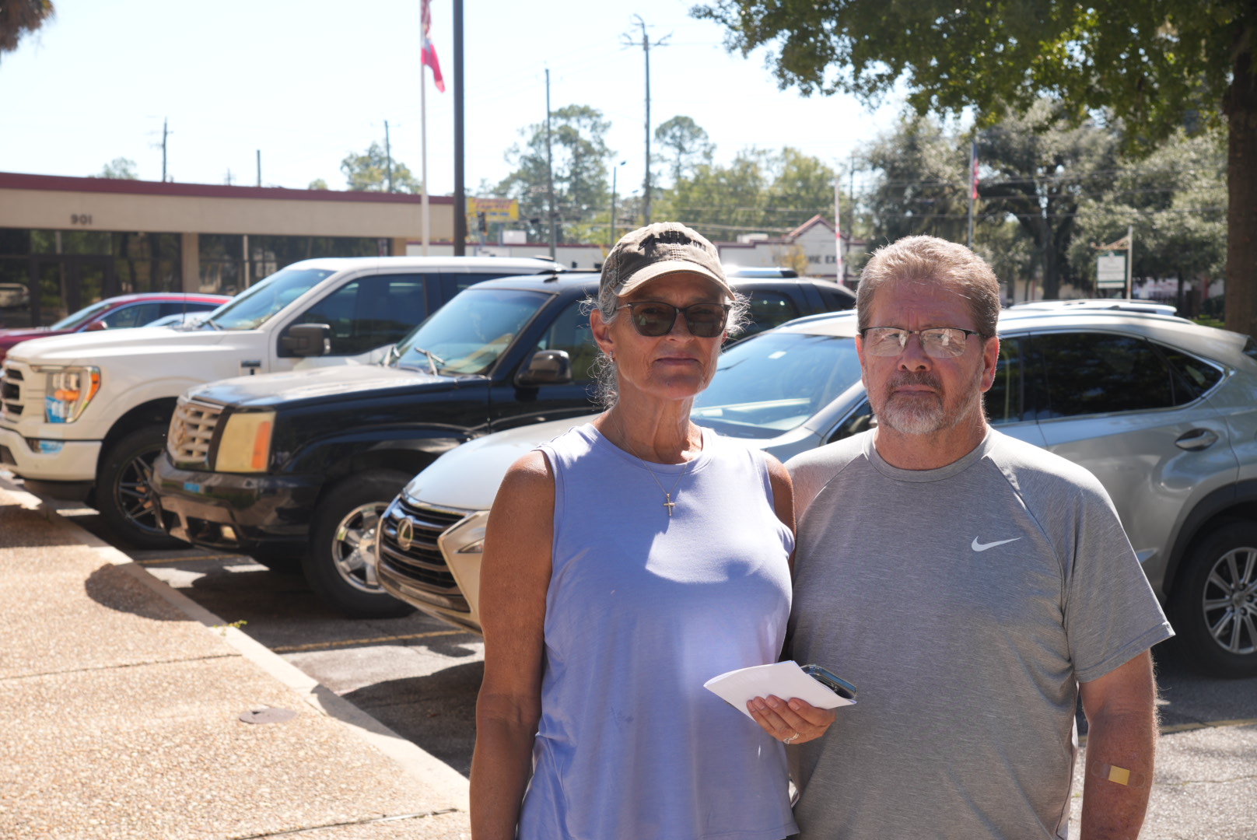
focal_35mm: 48
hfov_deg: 41.1
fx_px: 1677
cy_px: 420
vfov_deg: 28.1
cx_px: 628
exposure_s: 1/200
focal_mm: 32
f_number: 5.6
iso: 100
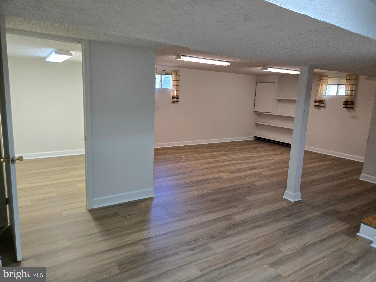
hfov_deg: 73.9
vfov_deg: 58.9
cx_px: 188
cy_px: 141
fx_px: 250
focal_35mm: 23
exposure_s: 1/120
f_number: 1.8
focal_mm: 5.4
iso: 160
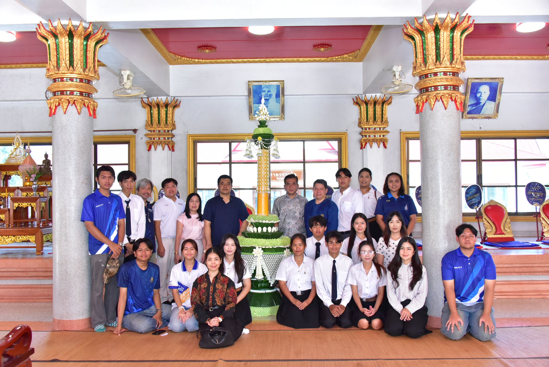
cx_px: 274
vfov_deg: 41.2
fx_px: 488
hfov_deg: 58.7
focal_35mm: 32
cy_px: 184
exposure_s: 1/200
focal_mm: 32
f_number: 6.3
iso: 4000
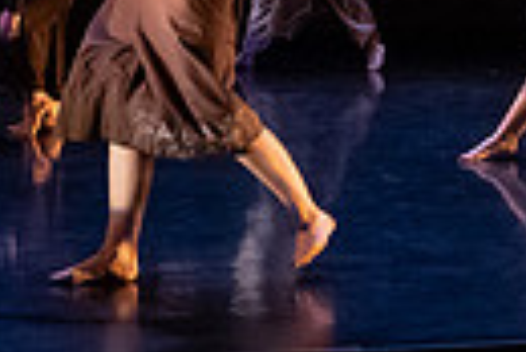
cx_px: 639
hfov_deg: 13.0
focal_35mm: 154
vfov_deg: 8.7
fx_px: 2253
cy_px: -212
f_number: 4
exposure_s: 1/400
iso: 4000
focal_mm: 28
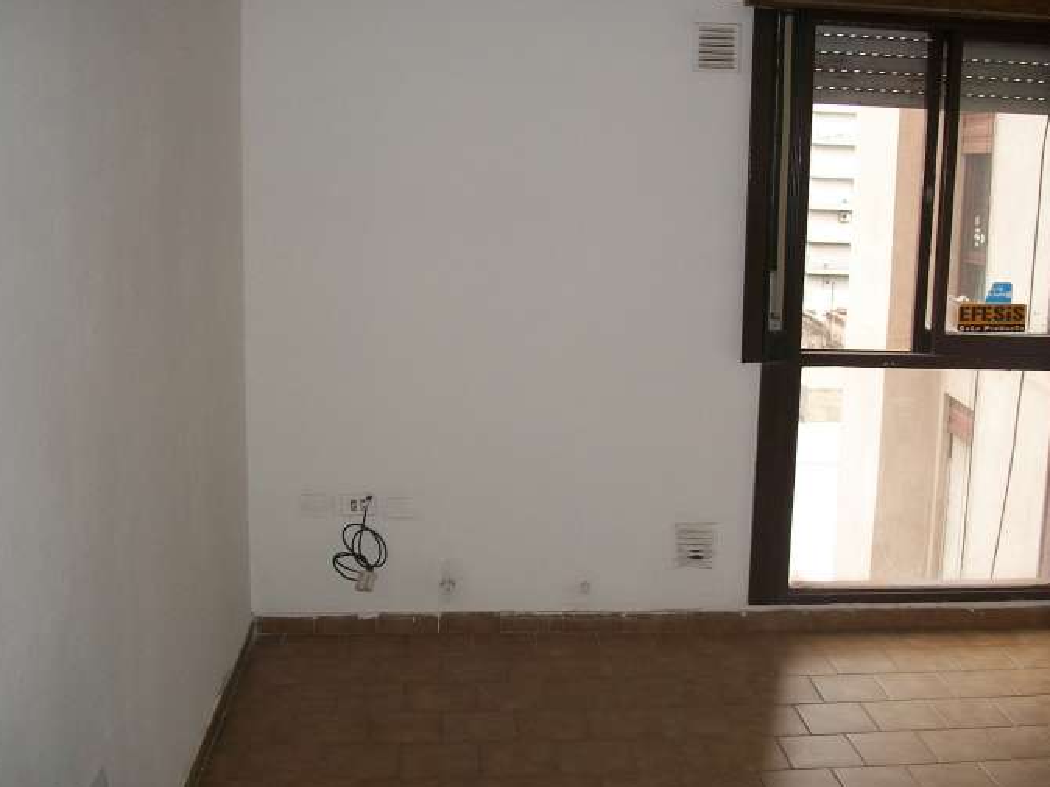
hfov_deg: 48.8
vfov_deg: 37.7
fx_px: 1152
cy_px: 390
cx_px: 612
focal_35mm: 38
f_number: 2.9
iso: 80
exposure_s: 1/80
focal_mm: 5.7
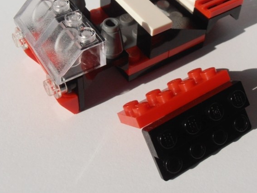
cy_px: 53
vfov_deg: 24.6
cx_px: 142
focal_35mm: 59
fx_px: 438
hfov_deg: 32.7
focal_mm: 6.61
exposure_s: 1/640
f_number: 3.9
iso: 80
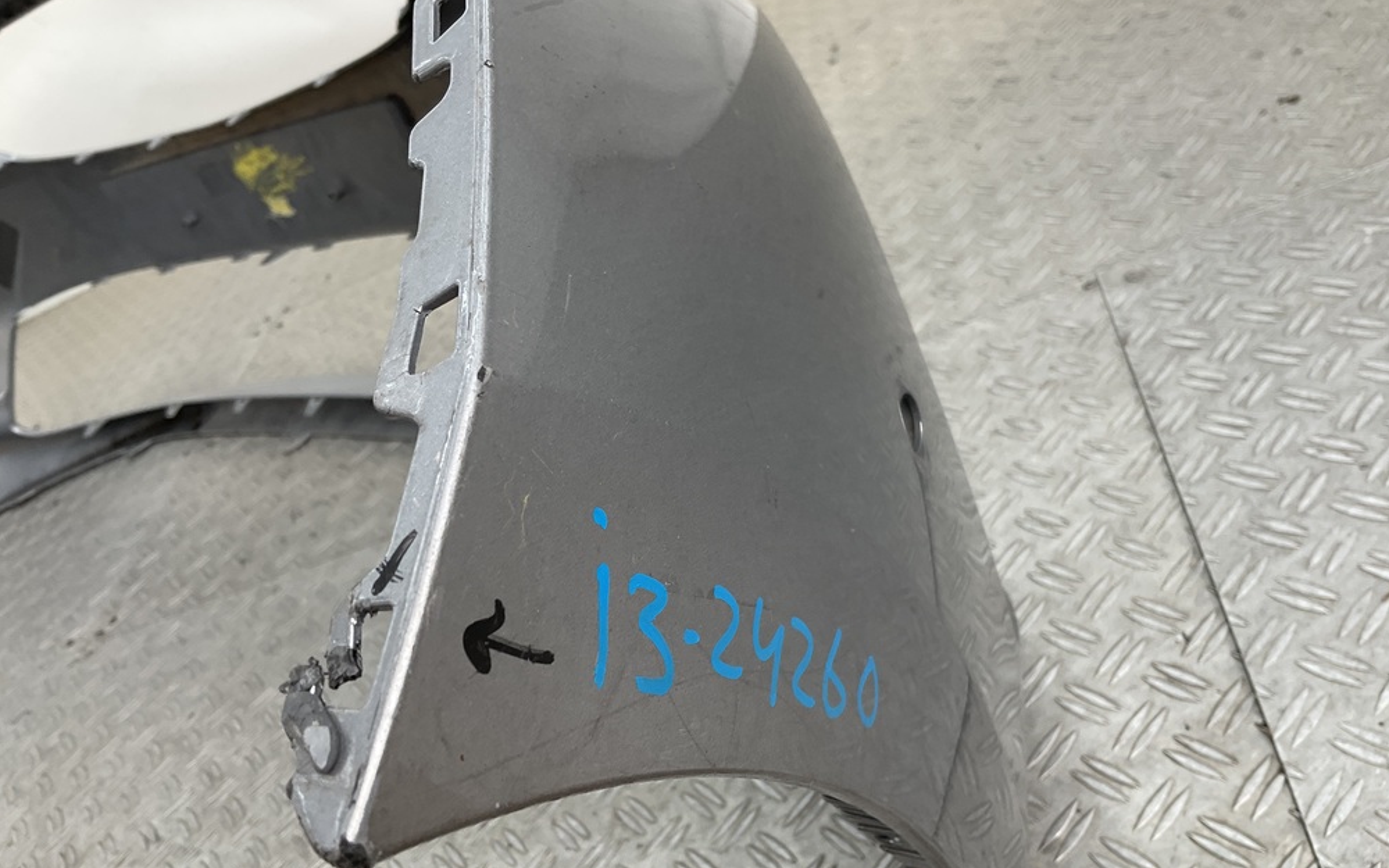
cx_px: 697
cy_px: 476
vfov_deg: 40.6
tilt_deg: -35.9
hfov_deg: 61.2
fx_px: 1173
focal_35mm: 31
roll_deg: +31.9
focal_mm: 3
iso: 25
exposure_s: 1/120
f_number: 1.8
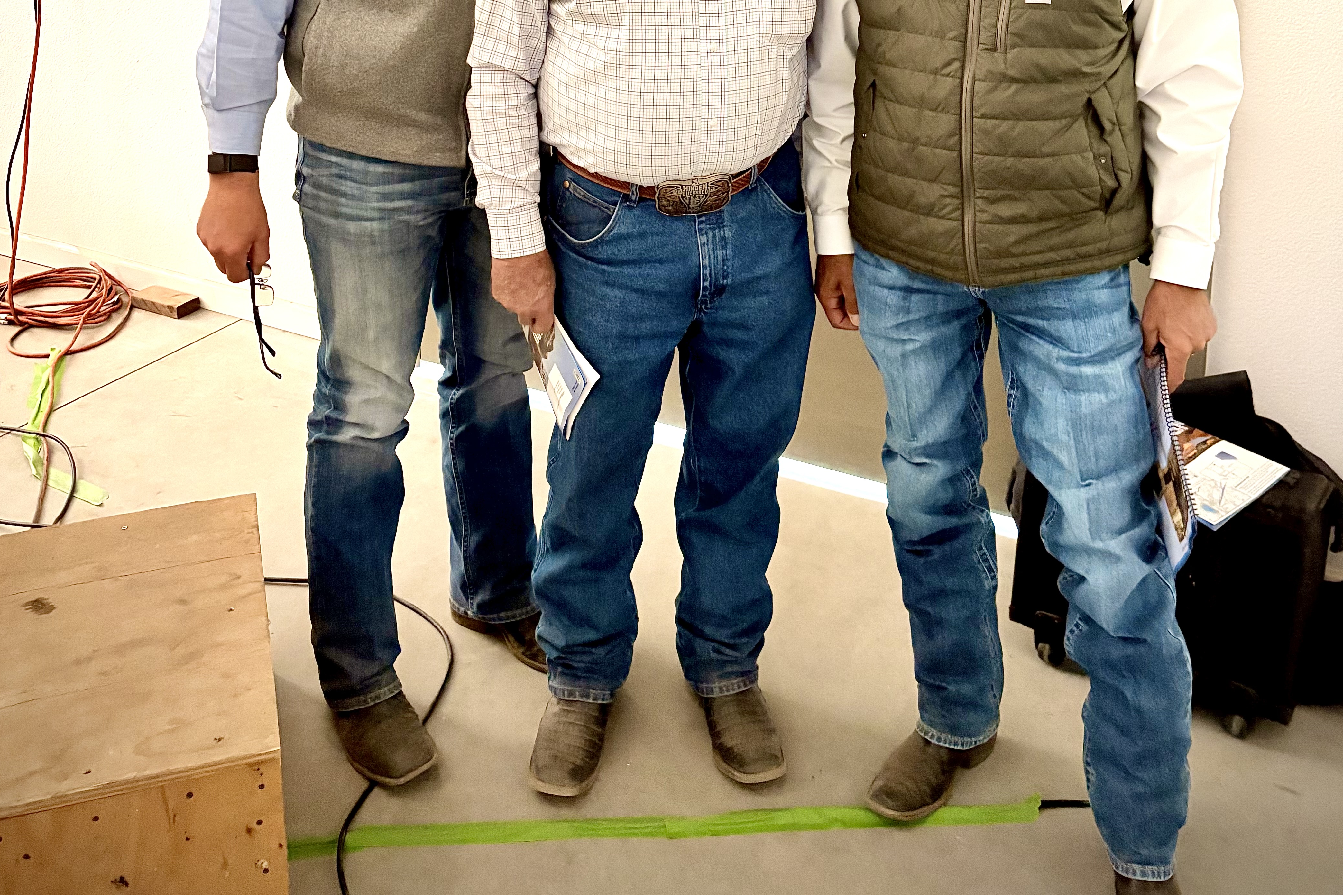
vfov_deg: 32.9
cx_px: 669
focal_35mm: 37
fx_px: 1380
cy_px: -8
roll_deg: -0.4
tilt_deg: -10.6
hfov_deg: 51.9
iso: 640
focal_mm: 5.96
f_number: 1.6
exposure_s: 1/40
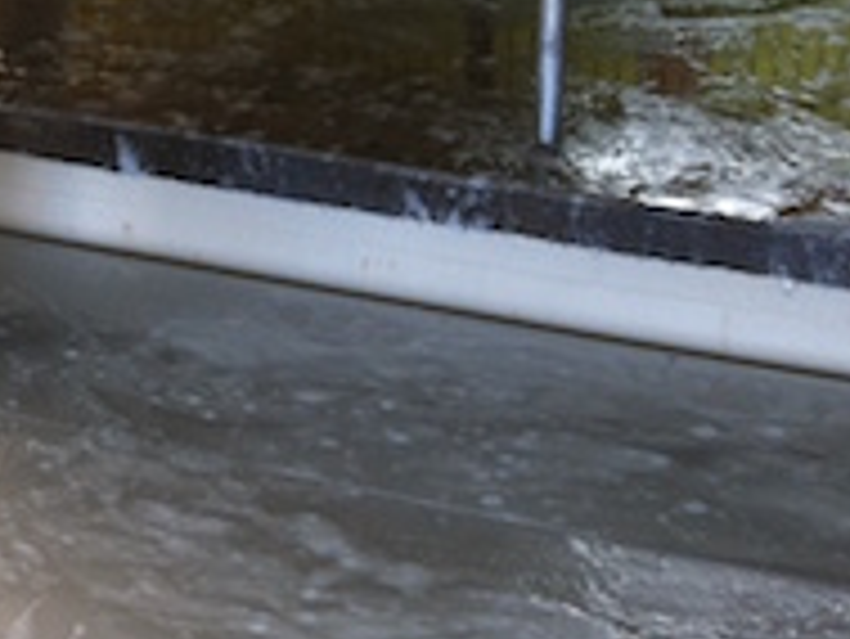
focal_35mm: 109
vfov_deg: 13.0
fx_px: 2678
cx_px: -229
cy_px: -250
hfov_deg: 17.1
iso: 80
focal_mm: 3.85
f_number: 2.8
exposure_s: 1/20
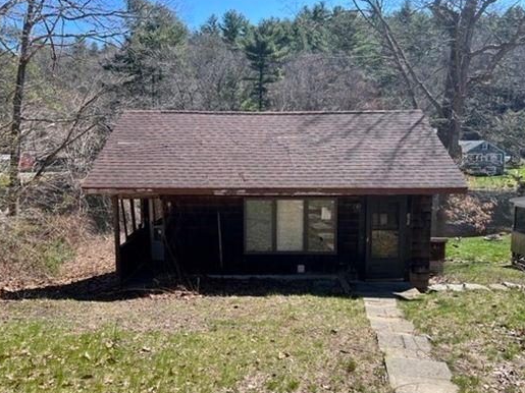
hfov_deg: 60.0
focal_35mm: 30
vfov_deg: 46.7
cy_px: 211
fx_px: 455
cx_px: 267
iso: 50
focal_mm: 5.7
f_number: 1.5
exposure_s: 1/1808
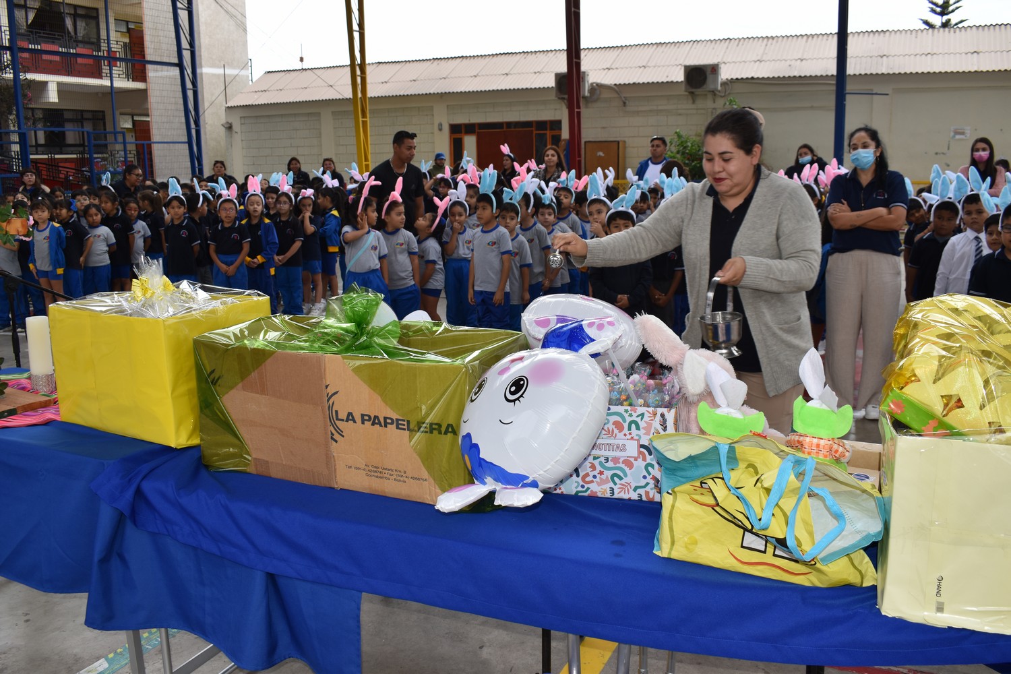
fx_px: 842
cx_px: 506
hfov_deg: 61.9
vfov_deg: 43.6
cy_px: 337
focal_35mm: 30
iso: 125
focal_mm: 20
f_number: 6.3
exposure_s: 1/125
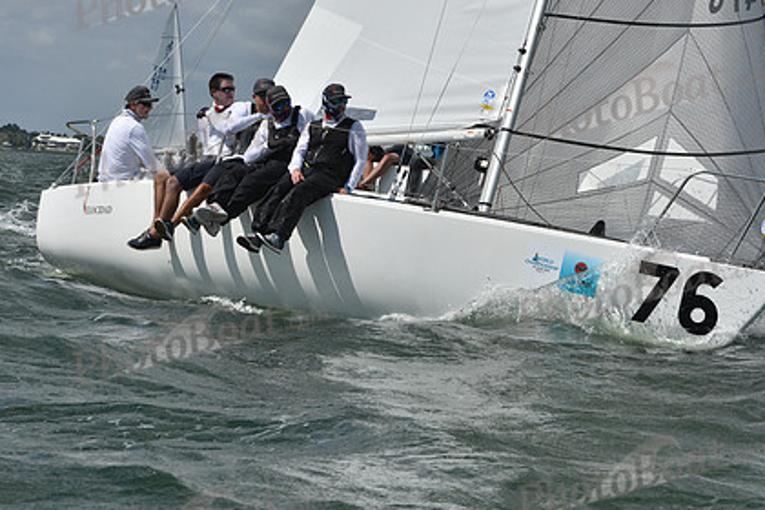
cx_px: 424
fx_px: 2699
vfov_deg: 10.8
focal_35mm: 127
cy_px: 219
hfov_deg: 16.1
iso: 250
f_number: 11
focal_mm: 92
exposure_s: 1/1250
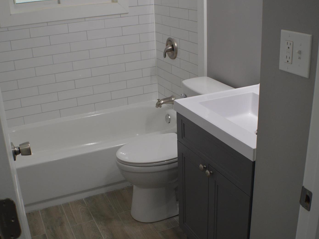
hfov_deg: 36.2
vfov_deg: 27.5
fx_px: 488
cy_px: 120
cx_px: 147
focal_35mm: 53
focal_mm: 32
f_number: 4.8
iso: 800
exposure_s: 1/60
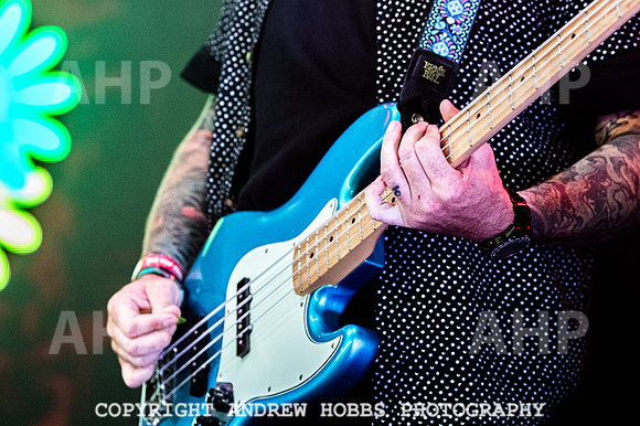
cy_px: 171
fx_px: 3123
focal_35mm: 176
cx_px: 443
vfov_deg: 7.8
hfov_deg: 11.7
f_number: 3.5
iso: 2500
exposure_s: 1/200
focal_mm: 116
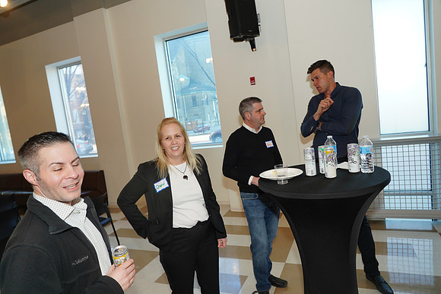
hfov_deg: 73.7
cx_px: 220
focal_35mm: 24
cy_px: 147
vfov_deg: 53.2
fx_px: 294
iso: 640
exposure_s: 1/80
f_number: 5.6
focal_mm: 24
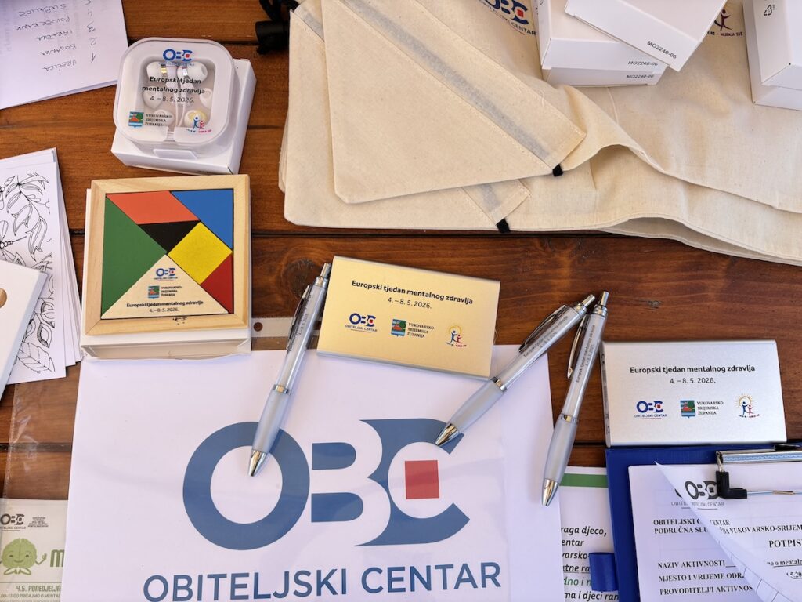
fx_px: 602
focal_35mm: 26
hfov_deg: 67.3
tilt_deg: -78.6
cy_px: 301
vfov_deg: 53.1
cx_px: 401
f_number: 1.6
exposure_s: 1/707
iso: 50
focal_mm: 5.96
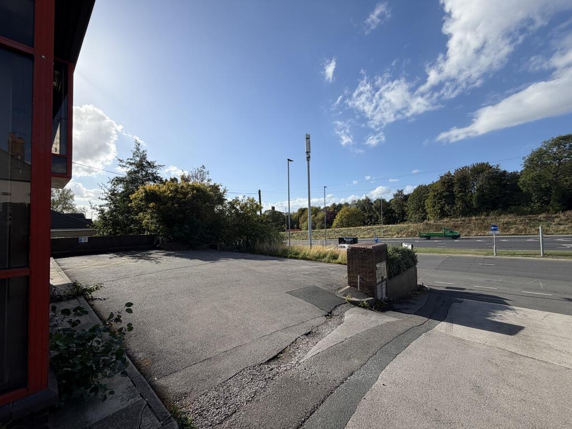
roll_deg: +1.2
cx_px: 286
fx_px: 231
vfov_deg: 85.7
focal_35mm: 14
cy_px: 214
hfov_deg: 102.1
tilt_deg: +2.9
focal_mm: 2.22
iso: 20
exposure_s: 1/1105
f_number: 2.2
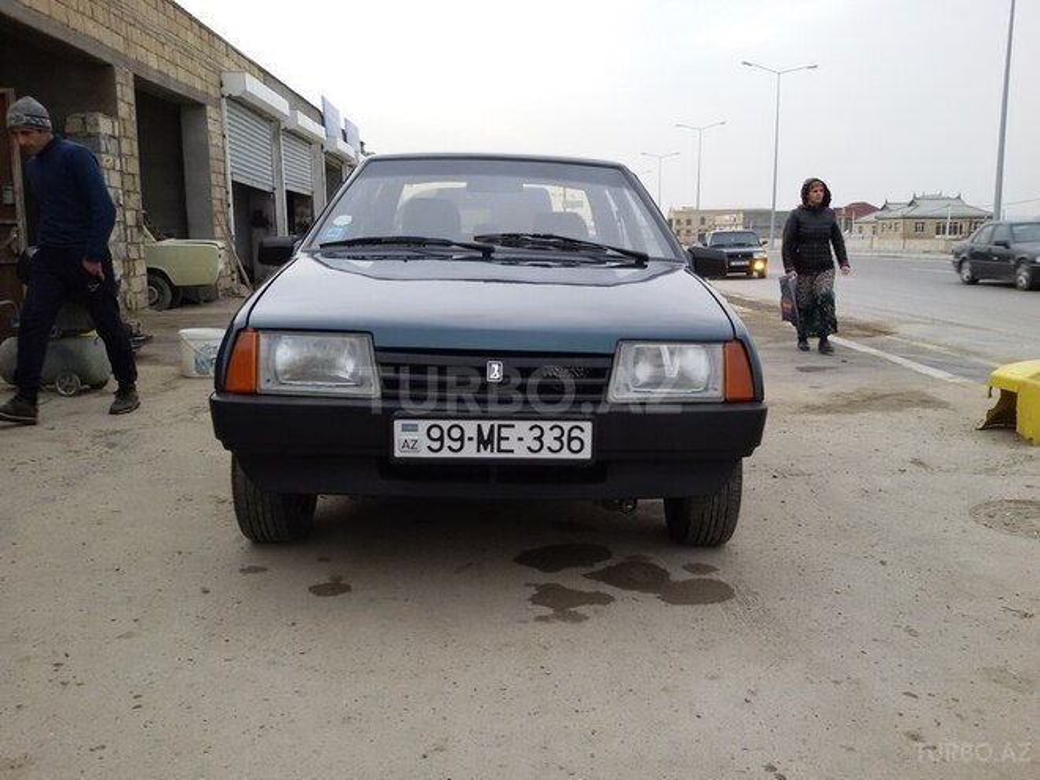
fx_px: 931
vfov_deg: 45.4
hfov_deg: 58.4
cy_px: 390
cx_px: 520
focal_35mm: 31
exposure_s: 1/100
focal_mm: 2.93
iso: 50
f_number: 2.4
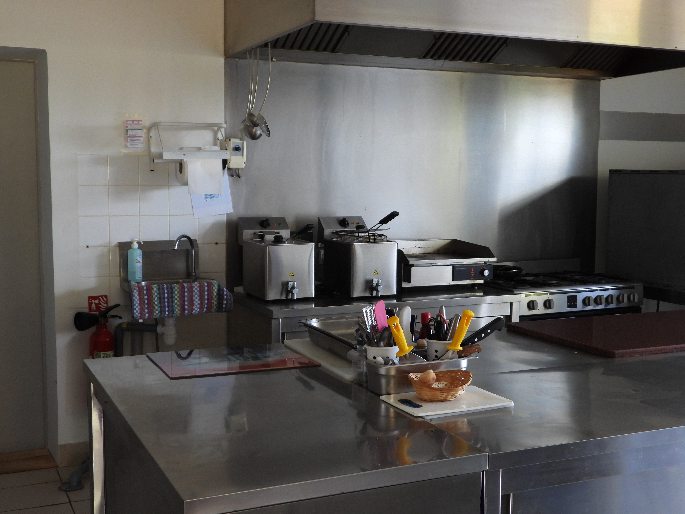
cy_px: 257
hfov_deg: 42.9
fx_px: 871
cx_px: 342
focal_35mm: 44
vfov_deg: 32.9
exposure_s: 1/30
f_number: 3.2
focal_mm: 7.9
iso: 280
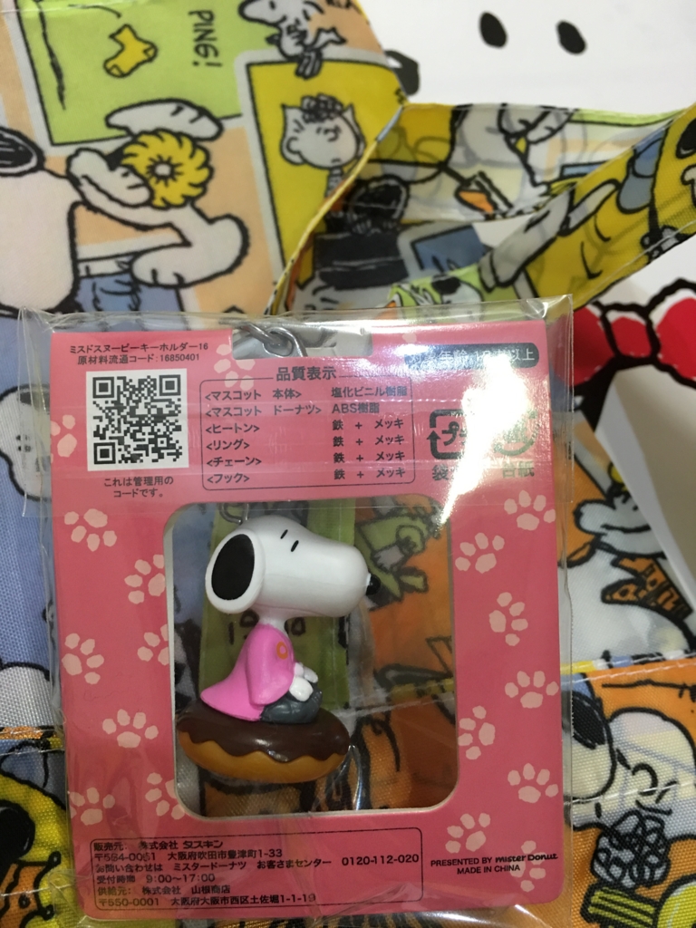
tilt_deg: -62.7
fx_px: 777
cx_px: 348
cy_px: 464
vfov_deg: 61.7
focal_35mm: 29
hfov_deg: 48.2
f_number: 2.2
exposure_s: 1/15
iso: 64
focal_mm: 4.15
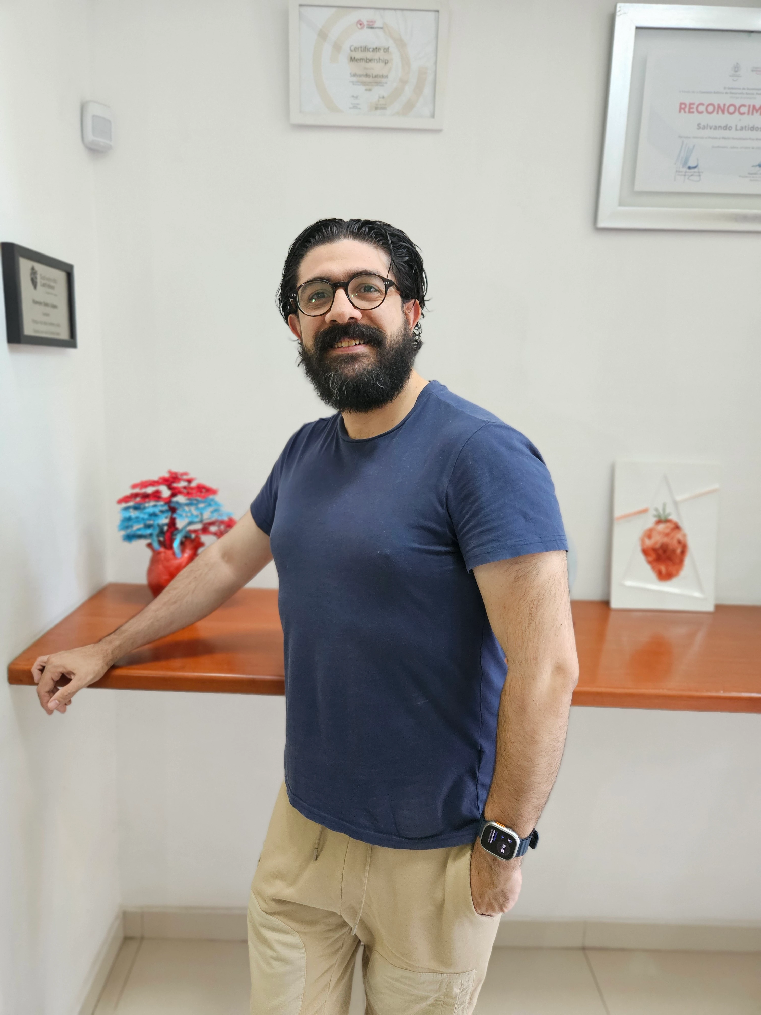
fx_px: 674
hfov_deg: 58.9
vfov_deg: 73.9
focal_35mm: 23
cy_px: 508
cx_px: 380
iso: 800
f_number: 1.8
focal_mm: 5.4
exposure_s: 1/120
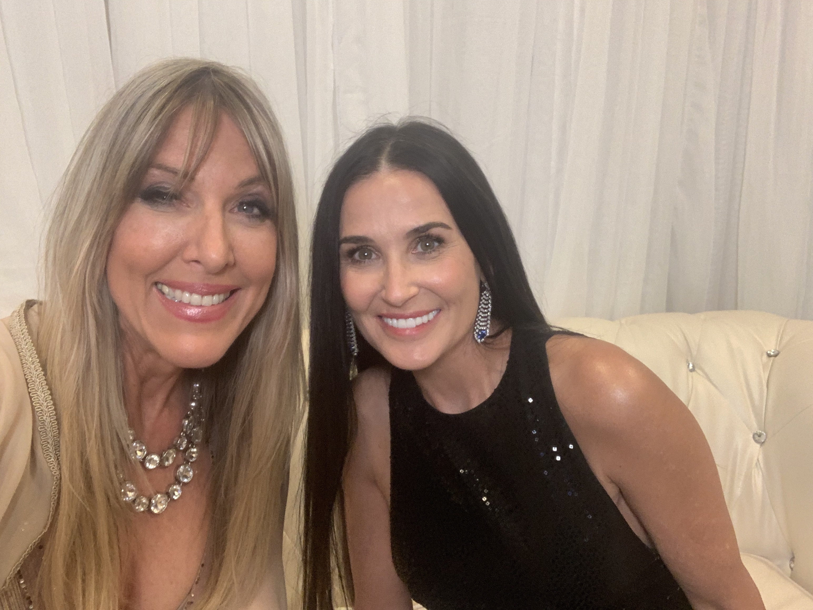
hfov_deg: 56.8
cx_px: 406
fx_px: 752
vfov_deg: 44.2
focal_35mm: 32
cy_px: 305
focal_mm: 2.87
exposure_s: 1/60
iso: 160
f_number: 2.2
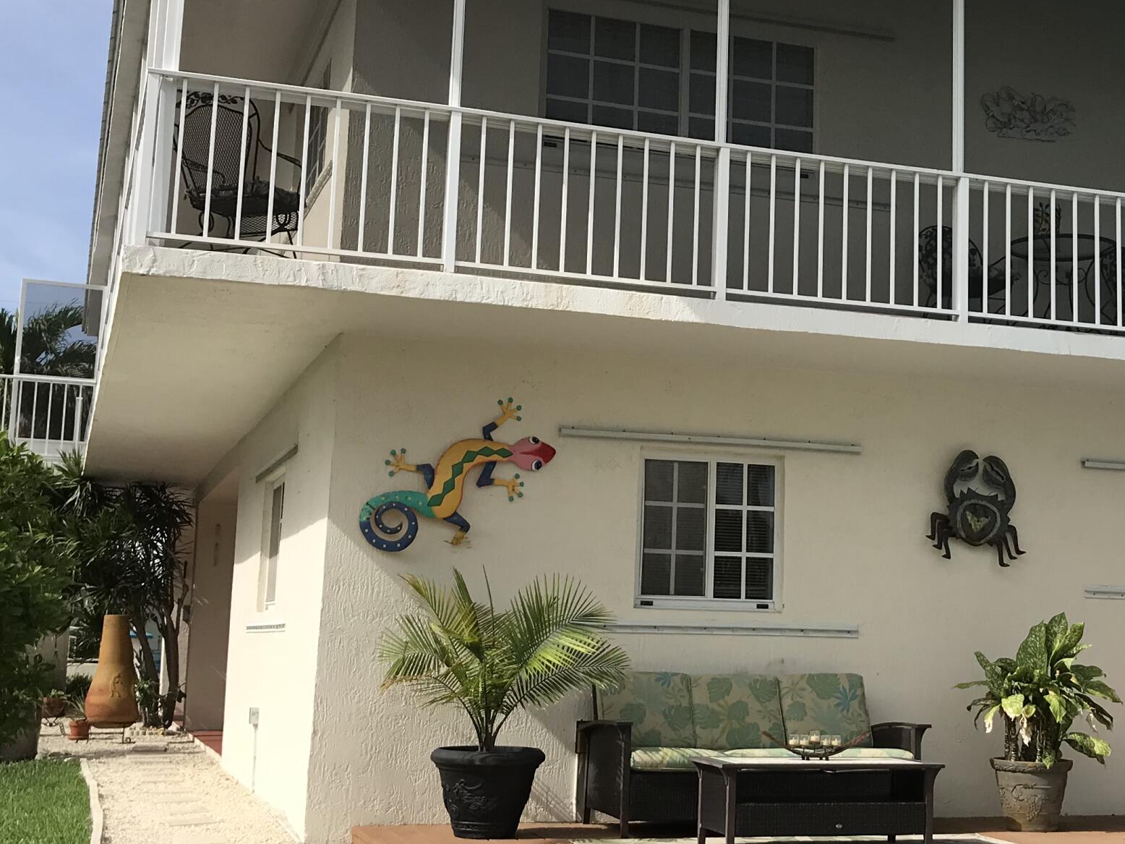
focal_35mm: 54
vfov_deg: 27.0
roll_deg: -0.1
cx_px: 772
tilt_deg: +9.9
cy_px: 350
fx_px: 1755
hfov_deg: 35.1
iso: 20
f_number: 1.8
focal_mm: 3.99
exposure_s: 1/2994
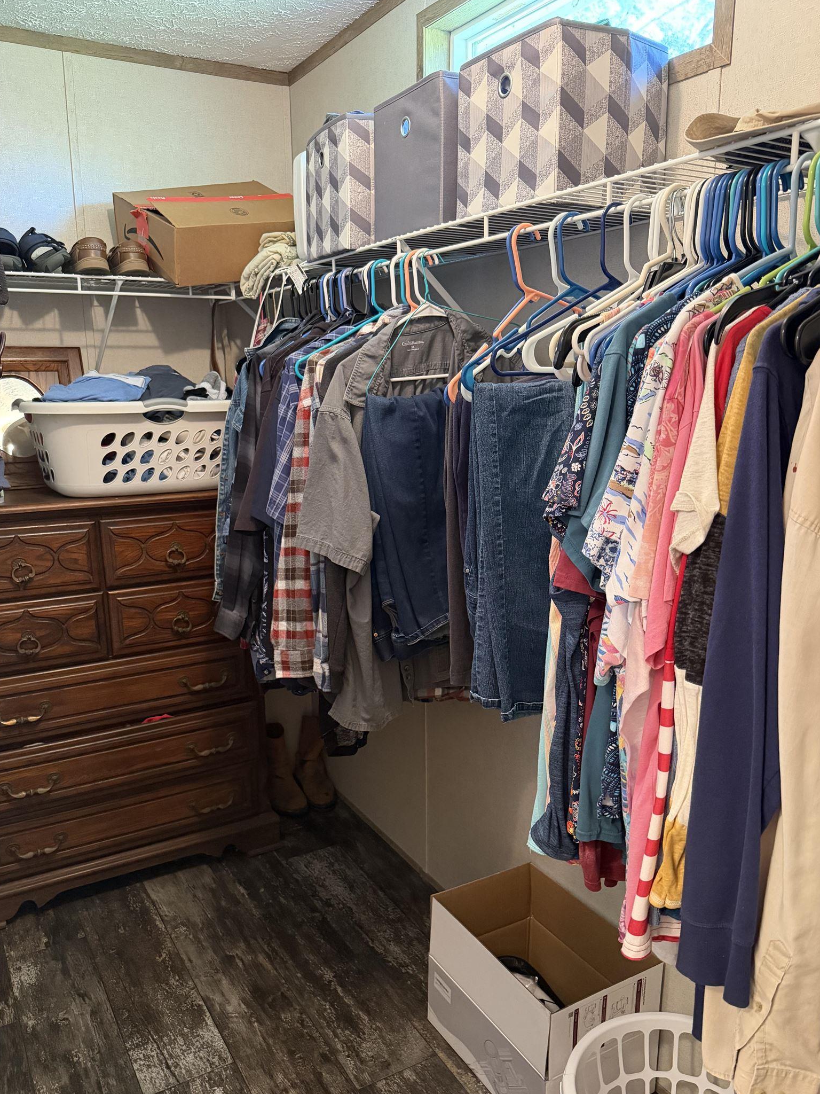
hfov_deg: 51.4
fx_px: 853
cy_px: 604
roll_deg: -0.1
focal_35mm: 27
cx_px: 403
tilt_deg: -13.4
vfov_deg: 65.2
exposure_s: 1/60
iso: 800
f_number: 1.78
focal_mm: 6.76
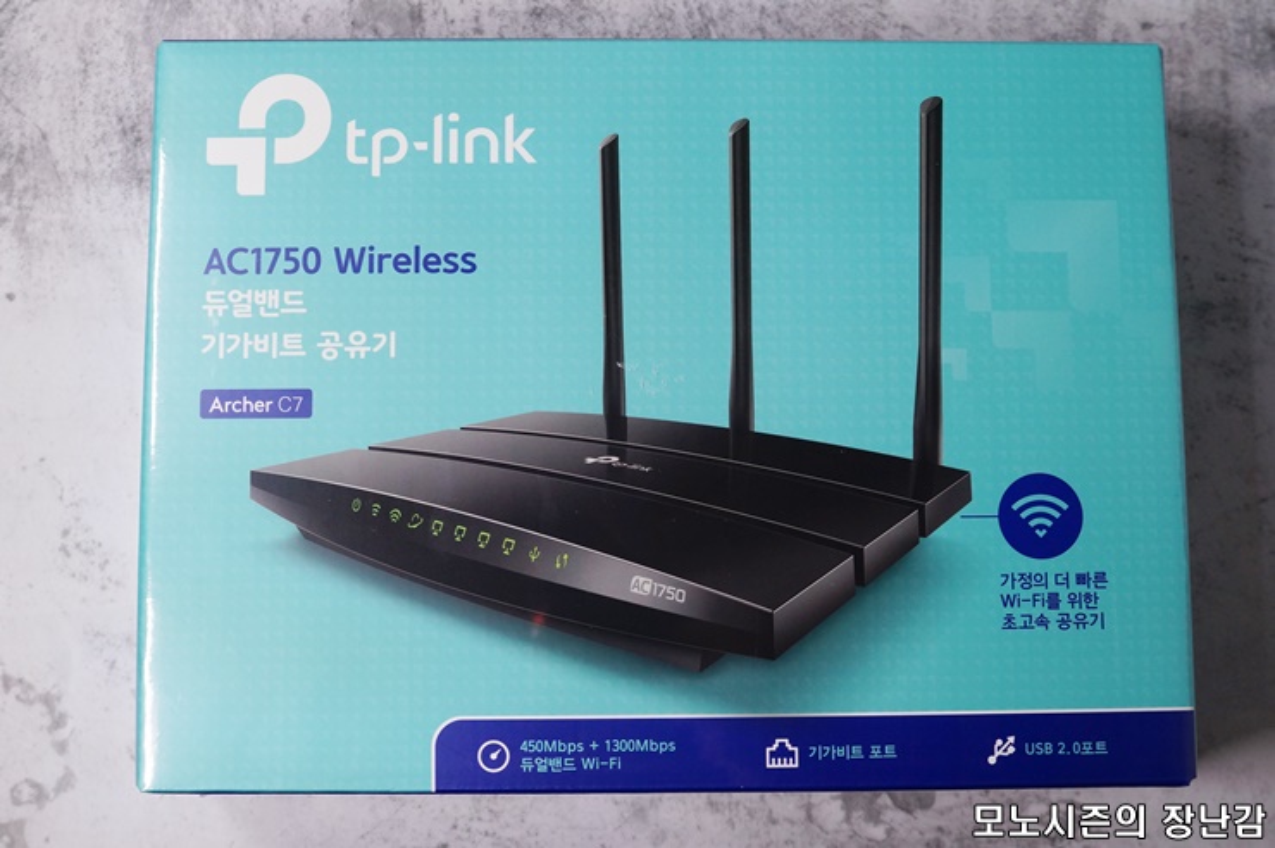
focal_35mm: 45
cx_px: 638
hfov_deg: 43.6
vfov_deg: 29.8
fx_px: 1592
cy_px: 424
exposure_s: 1/125
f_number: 6.3
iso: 400
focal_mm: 30
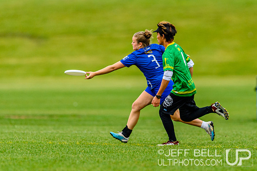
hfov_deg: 2.3
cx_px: 165
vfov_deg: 1.6
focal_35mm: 878
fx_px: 6266
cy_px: 82
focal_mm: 400
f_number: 3.2
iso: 800
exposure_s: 1/1000
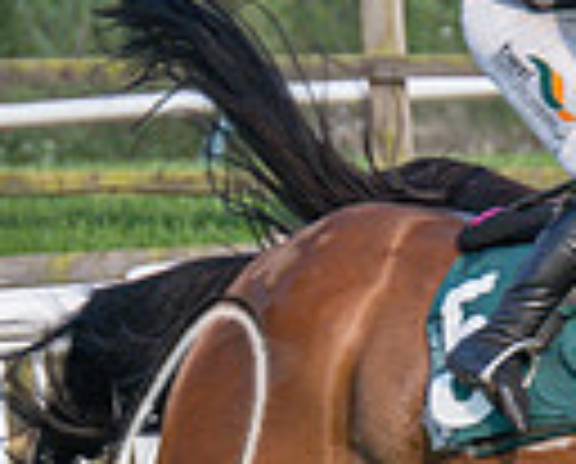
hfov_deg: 1.8
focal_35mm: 1053
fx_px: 17992
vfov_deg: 1.5
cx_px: 425
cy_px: 368
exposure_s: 1/1600
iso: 400
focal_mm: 115
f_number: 4
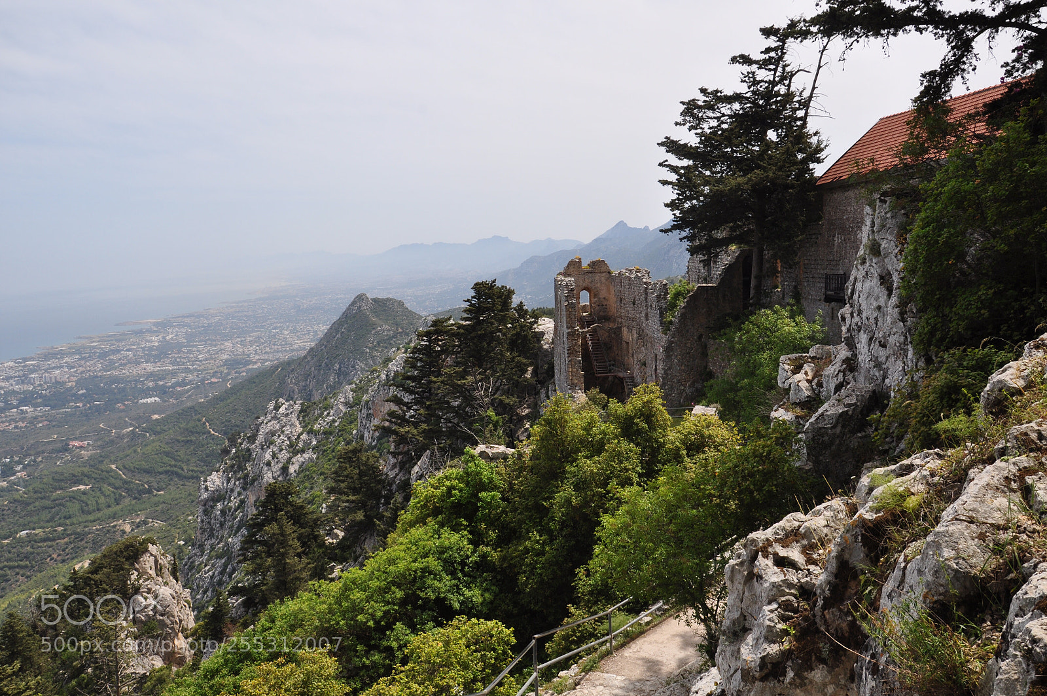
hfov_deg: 59.5
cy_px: 348
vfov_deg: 41.6
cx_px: 524
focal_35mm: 32
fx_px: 915
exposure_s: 1/320
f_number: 10
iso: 250
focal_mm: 21
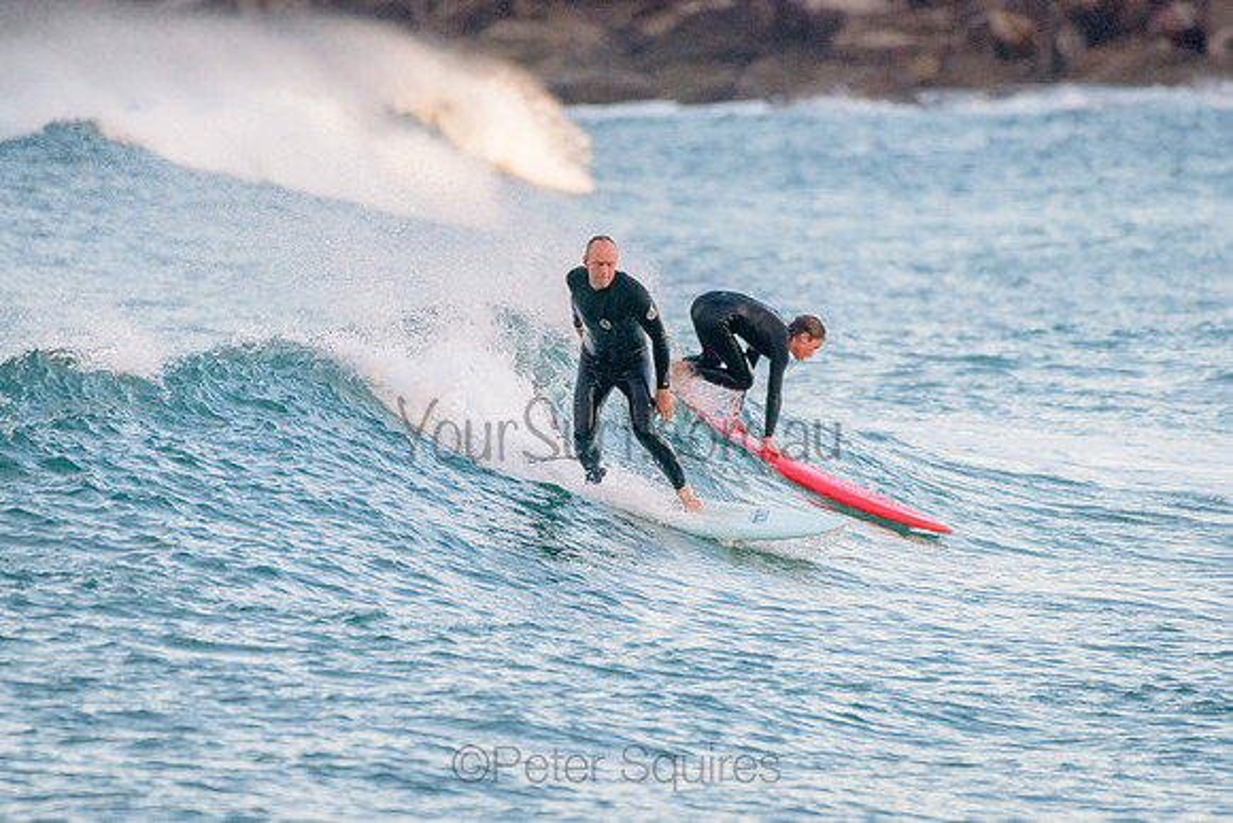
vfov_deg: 2.2
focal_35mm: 612
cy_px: 445
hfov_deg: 3.4
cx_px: 613
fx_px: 20959
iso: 1800
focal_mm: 500
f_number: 5.6
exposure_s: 1/1250
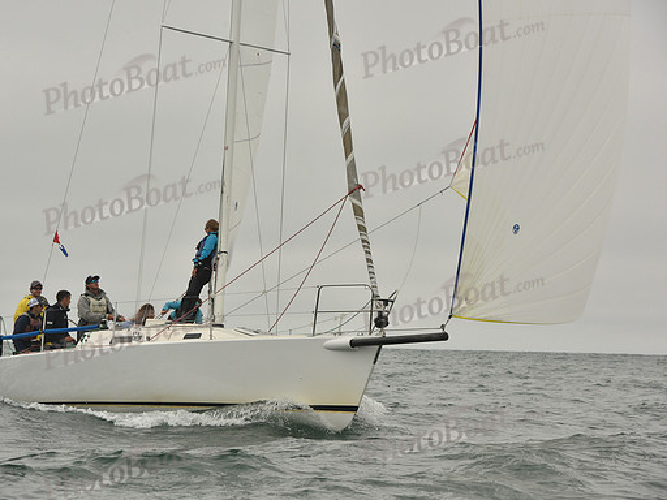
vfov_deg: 10.1
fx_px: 2832
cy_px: 251
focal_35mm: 147
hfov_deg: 13.4
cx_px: 294
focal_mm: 135
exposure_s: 1/800
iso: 320
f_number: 10
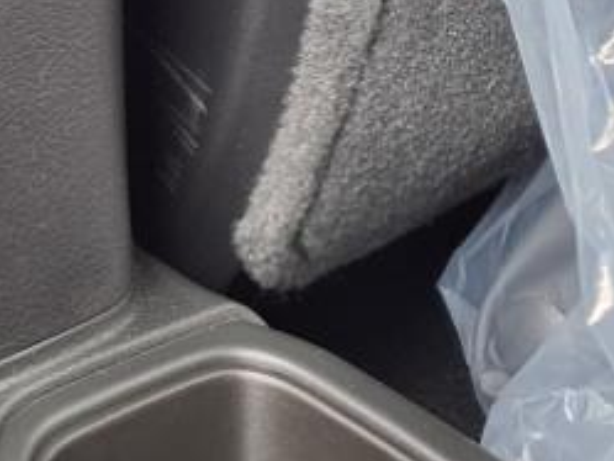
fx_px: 1970
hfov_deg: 16.8
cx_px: -165
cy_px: -266
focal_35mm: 111
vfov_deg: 12.6
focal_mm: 3.58
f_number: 1.9
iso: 100
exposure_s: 1/40
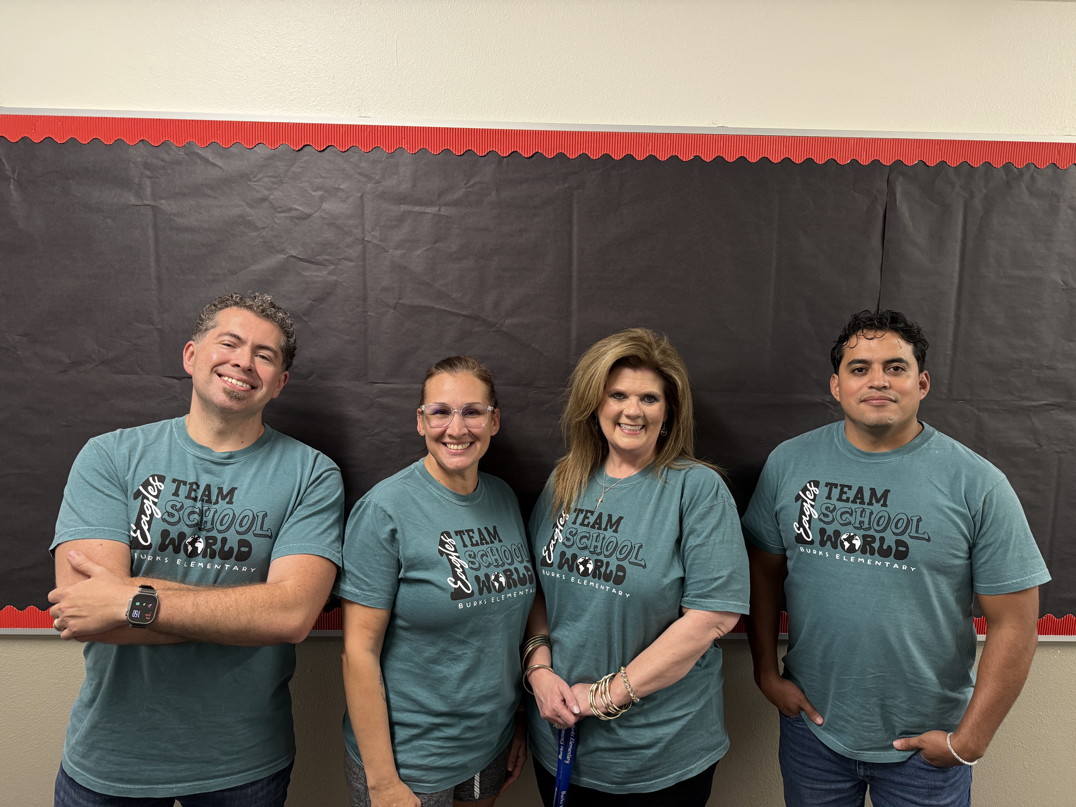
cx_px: 538
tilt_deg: -6.5
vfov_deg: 56.8
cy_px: 404
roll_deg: -1.4
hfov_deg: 71.6
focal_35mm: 24
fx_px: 746
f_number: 1.78
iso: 320
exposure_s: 1/60
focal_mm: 6.76
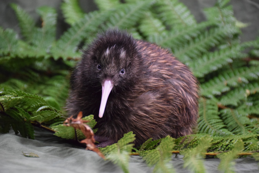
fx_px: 864
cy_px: 86
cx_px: 130
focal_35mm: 120
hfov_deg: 17.1
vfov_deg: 11.4
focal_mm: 80
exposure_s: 1/60
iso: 5000
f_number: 5.3
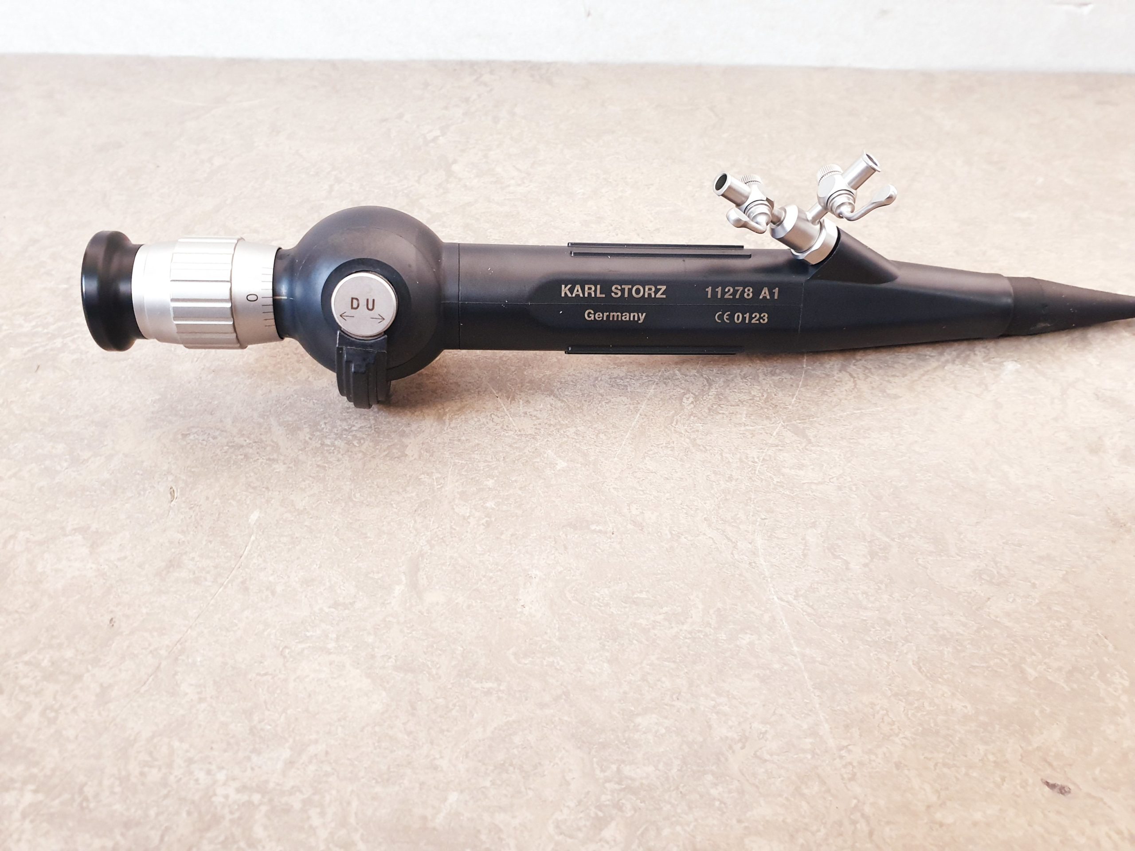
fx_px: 852
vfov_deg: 53.1
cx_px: 568
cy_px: 426
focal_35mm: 26
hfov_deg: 67.3
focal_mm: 4.3
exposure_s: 1/33
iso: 320
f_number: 2.4
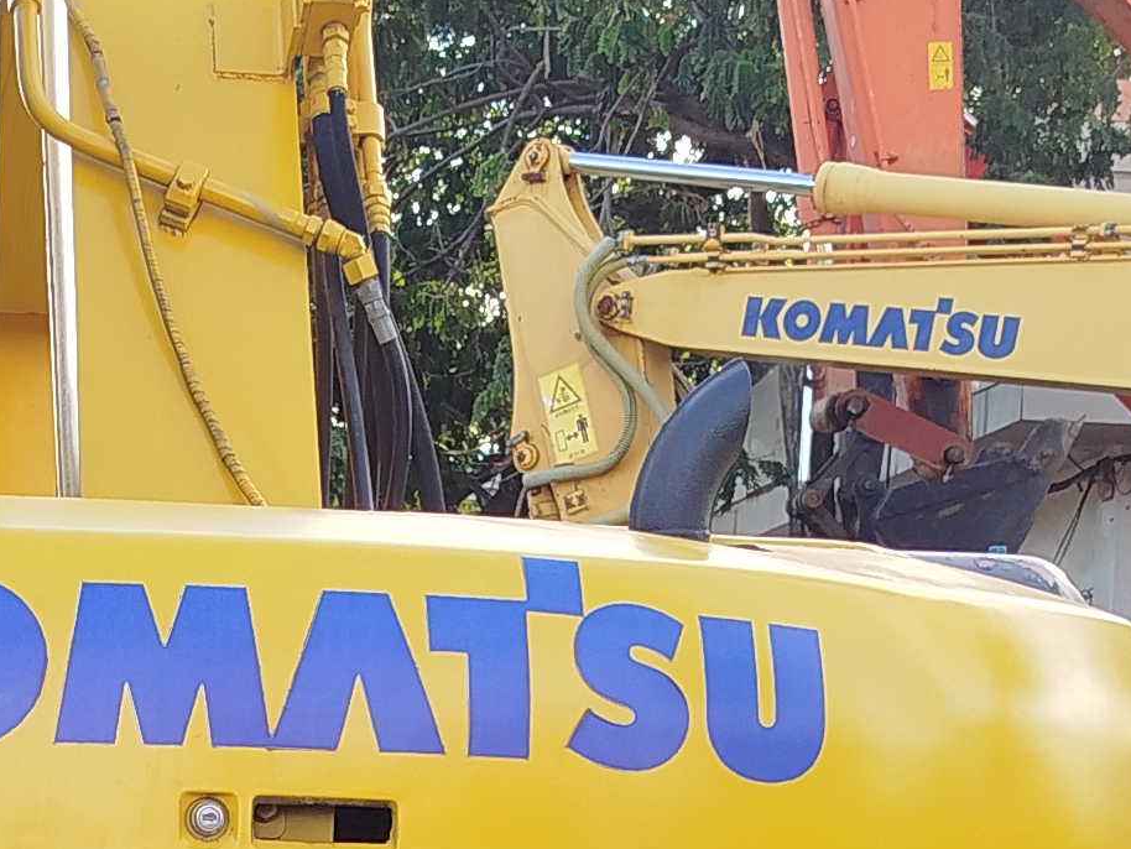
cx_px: 129
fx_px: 3432
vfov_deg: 13.5
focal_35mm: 105
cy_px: 1144
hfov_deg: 18.4
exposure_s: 1/120
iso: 50
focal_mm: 5.31
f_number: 1.7
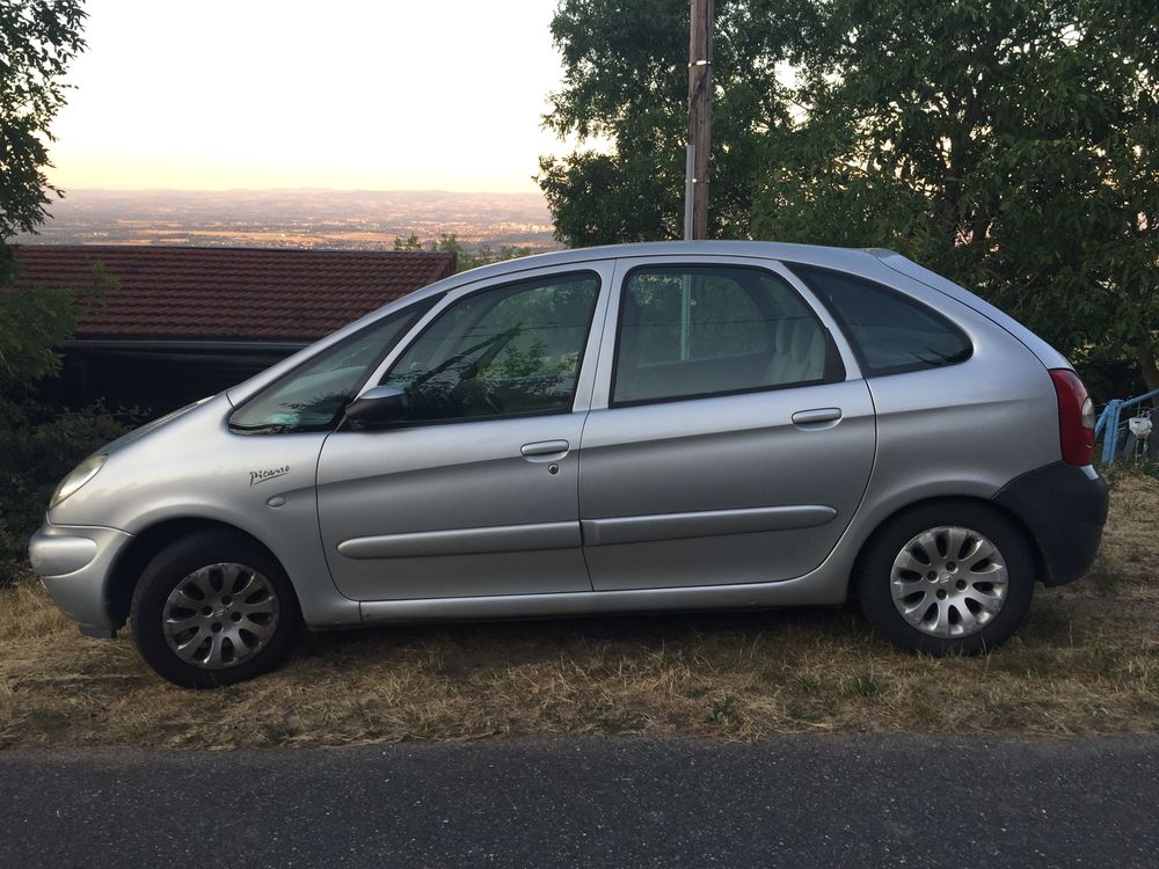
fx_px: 971
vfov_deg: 48.2
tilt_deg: -12.0
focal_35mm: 29
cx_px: 580
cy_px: 434
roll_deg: -2.2
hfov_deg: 61.7
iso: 32
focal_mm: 4.15
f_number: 2.2
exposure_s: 1/101
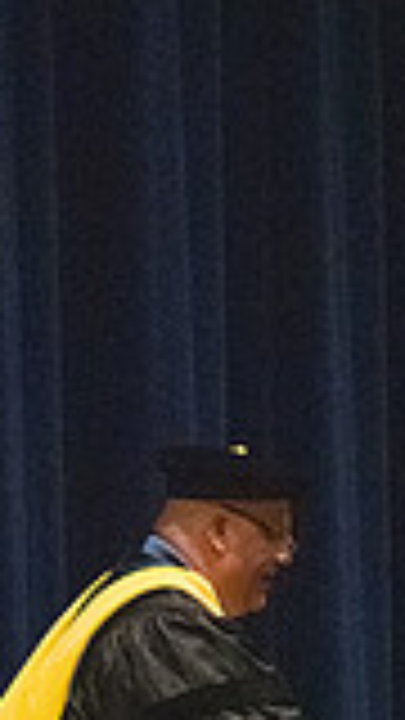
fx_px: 9794
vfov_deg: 4.2
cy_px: 958
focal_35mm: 513
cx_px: 281
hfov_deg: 2.4
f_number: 3.2
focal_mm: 116
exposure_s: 1/400
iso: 10000
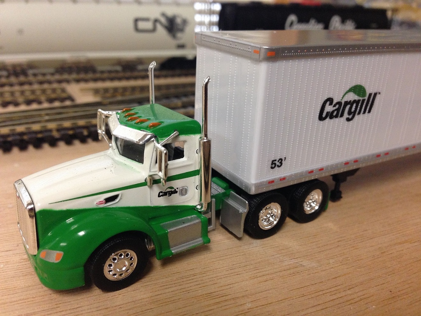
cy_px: 158
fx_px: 401
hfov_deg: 55.4
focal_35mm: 33
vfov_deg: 42.9
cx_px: 210
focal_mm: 4.12
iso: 200
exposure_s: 1/20
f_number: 2.4
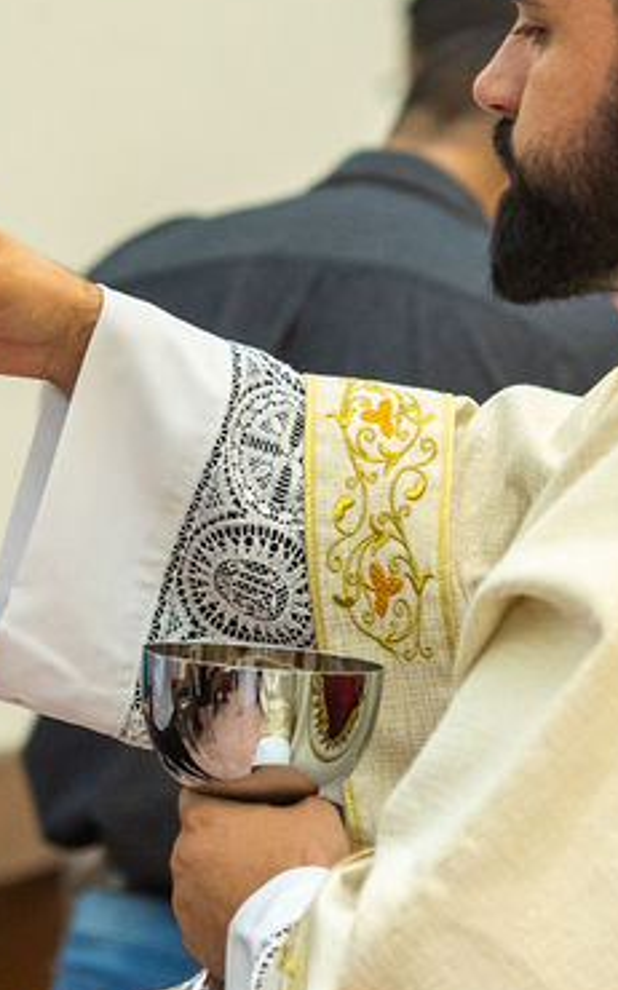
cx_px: -118
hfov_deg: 5.4
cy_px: 317
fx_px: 6473
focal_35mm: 240
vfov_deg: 8.7
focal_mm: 85
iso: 2500
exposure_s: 1/200
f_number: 3.2
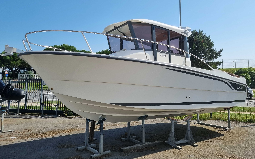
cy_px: 62
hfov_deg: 66.5
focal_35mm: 28
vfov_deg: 44.3
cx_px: 127
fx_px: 195
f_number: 1.8
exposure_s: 1/3776
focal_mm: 5.4
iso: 50
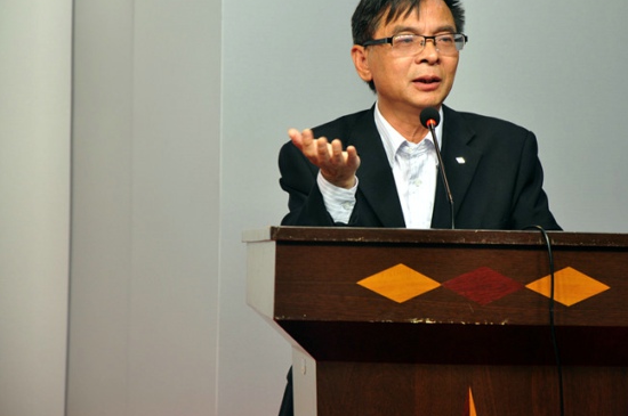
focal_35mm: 195
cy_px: 186
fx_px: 3390
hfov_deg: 10.6
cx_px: 387
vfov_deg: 7.0
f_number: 5.6
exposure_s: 1/13
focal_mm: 105
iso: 250
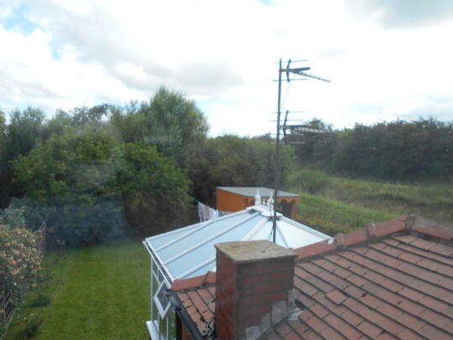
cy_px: 177
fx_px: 367
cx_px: 225
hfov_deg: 63.4
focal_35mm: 28
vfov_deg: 49.7
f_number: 3.2
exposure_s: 1/400
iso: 80
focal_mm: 4.6
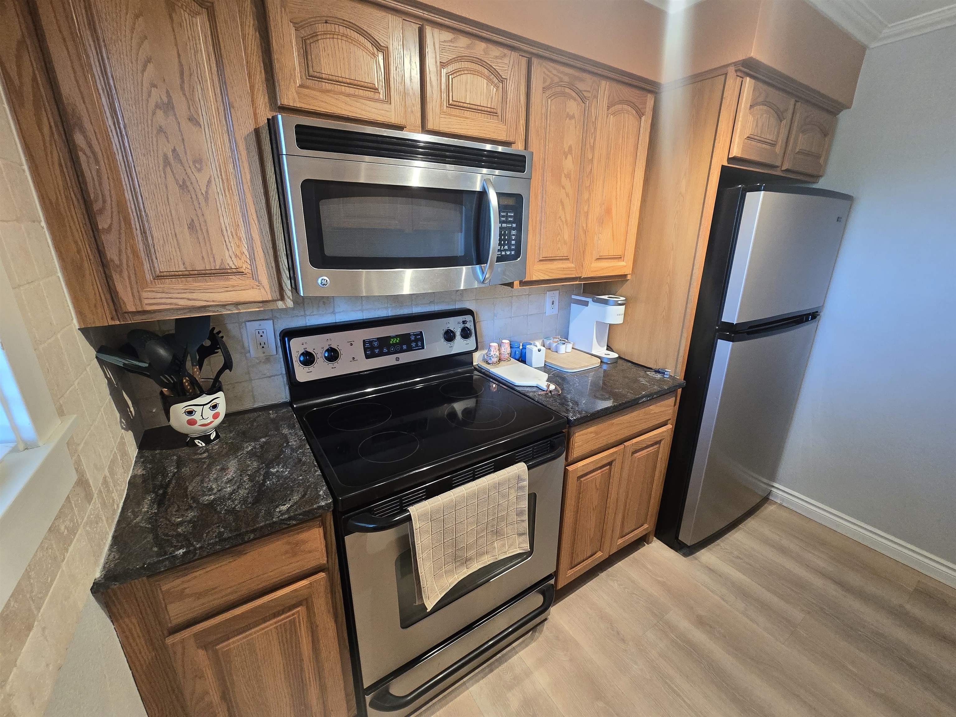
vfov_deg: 89.9
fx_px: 359
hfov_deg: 106.2
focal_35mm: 13
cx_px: 478
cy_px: 358
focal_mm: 2.2
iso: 500
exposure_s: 1/60
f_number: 2.2
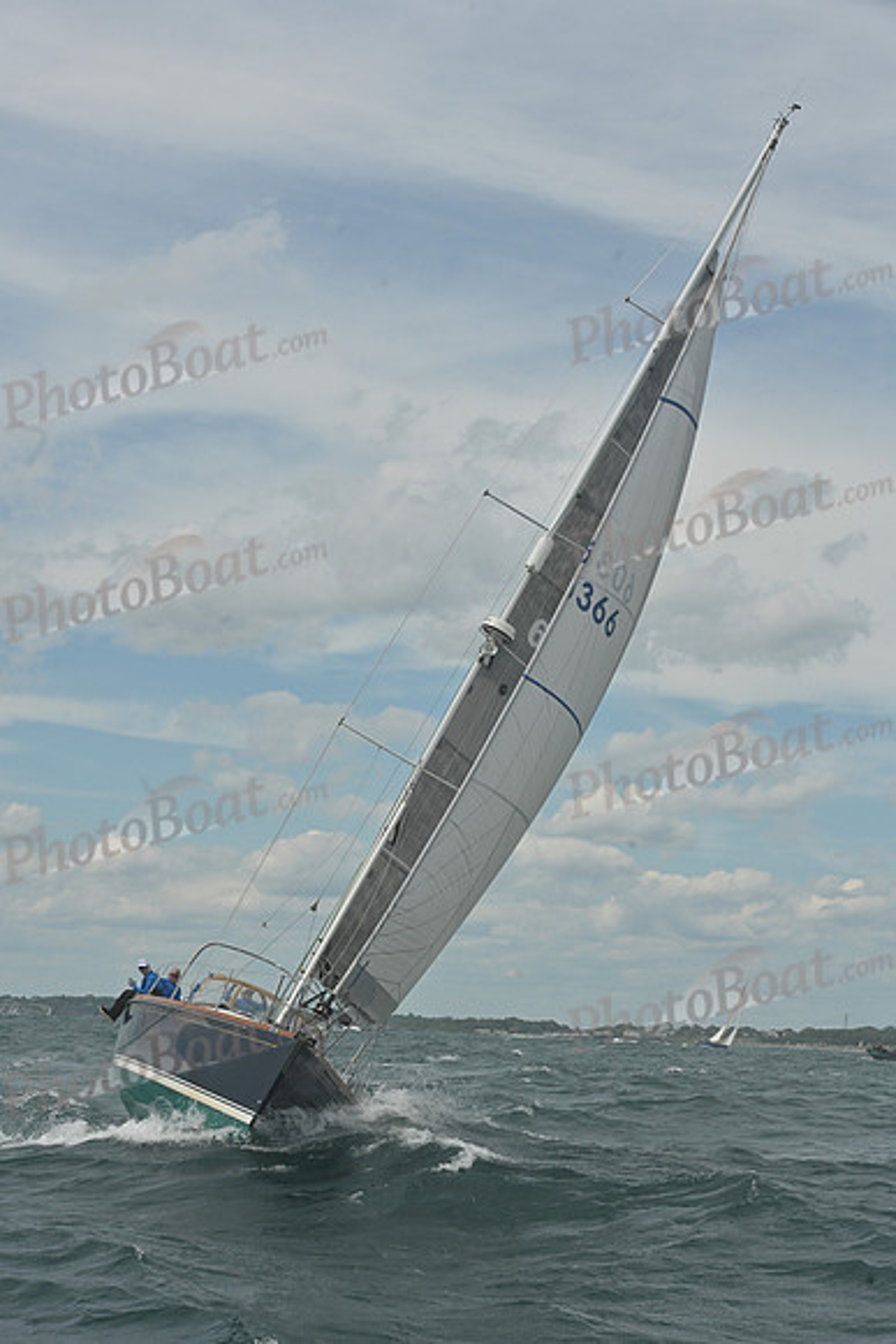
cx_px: 448
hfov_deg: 19.5
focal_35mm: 70
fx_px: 2612
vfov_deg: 28.8
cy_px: 672
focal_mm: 70
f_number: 11
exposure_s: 1/1250
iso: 320
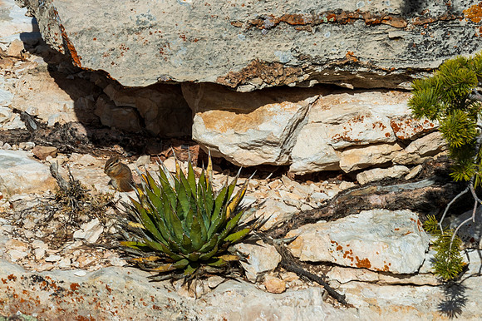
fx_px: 14269
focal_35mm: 1066
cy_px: 122
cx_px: 38
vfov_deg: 1.3
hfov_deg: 1.9
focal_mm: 500
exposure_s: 1/250
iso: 100
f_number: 16
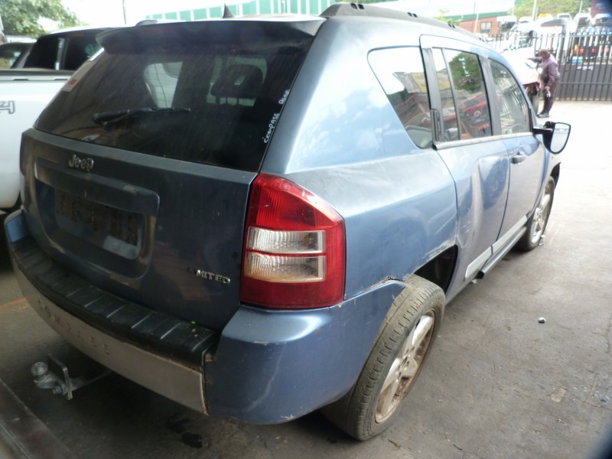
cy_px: 230
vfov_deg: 54.9
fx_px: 442
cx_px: 306
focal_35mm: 25
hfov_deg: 69.4
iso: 125
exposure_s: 1/100
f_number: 2.8
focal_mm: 4.5
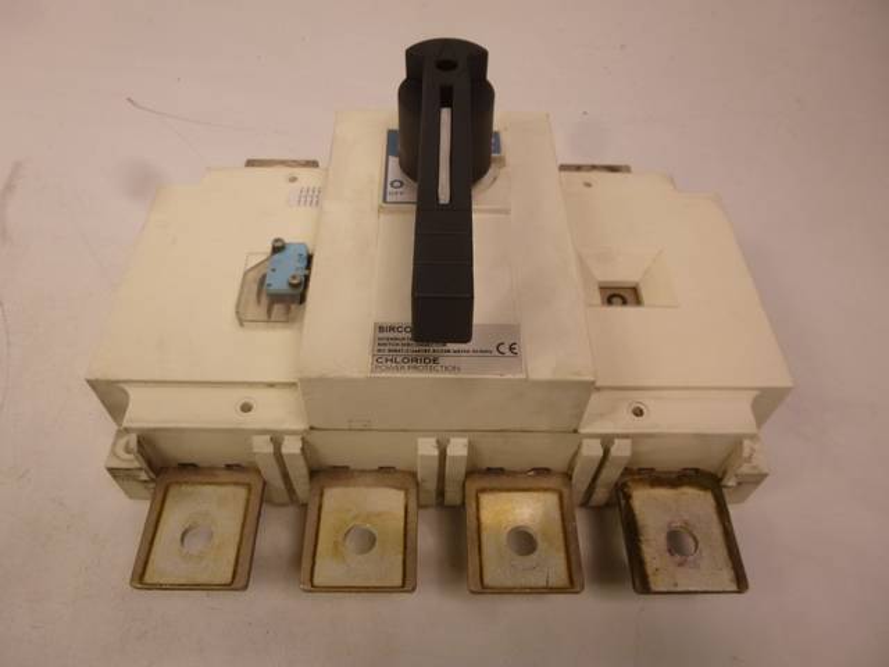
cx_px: 444
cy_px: 334
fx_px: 642
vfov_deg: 54.9
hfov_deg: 69.4
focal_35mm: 25
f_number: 3.1
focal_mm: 4.5
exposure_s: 1/60
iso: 125
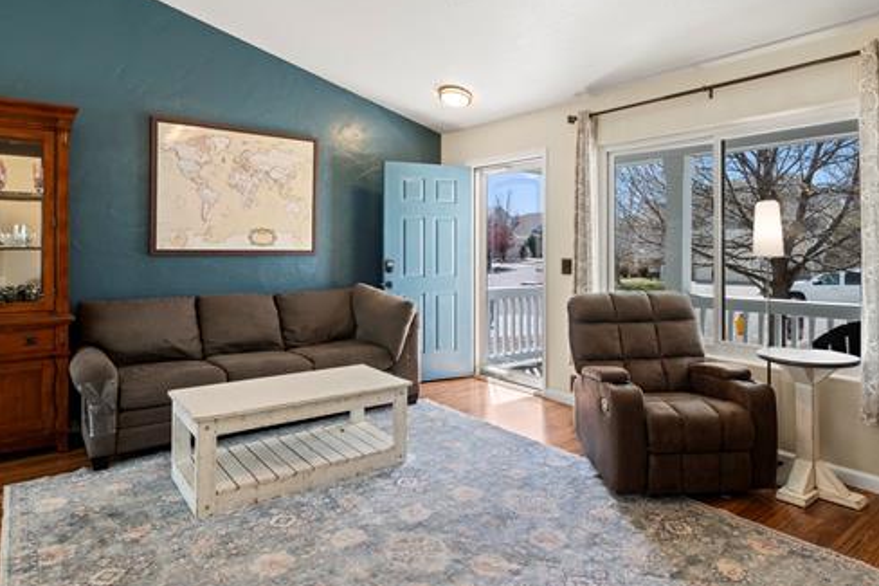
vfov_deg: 59.2
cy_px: 247
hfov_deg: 81.2
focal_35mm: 21
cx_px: 430
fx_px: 513
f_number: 11
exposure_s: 1/1.67
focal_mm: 16
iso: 100
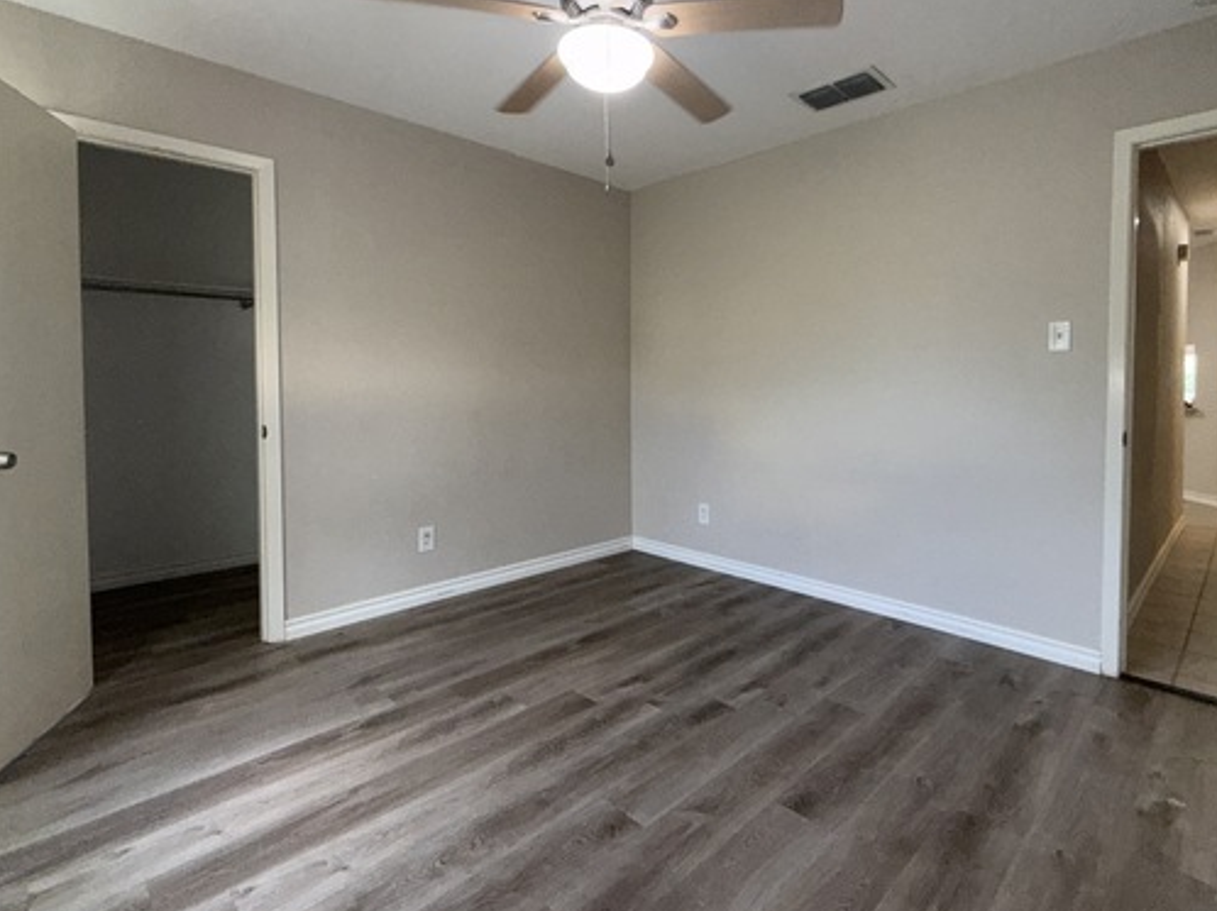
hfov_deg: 87.4
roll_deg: +0.6
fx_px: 633
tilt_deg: -0.9
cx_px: 682
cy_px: 401
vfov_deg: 71.3
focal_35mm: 18
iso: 200
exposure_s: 1/120
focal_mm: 2.22
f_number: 2.2
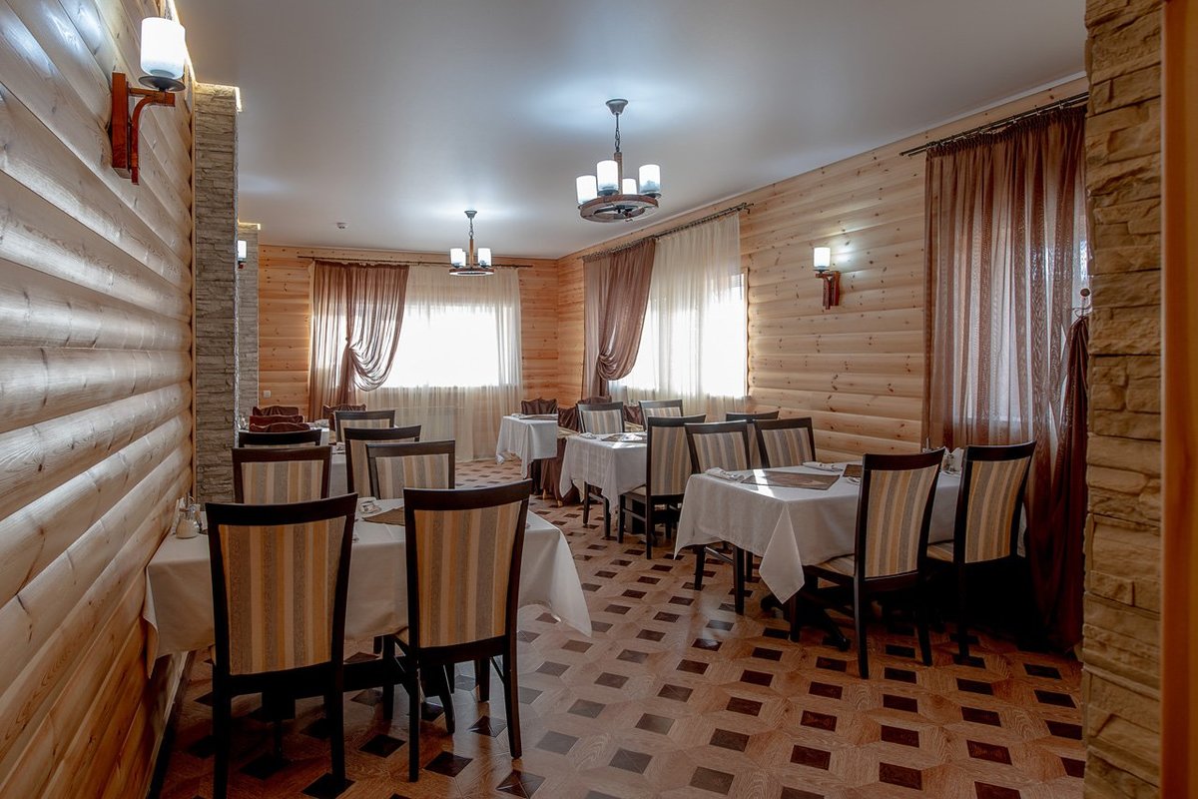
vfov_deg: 64.6
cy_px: 400
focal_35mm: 19
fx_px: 632
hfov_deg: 86.9
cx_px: 599
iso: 125
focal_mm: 19
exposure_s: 1/6
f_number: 8
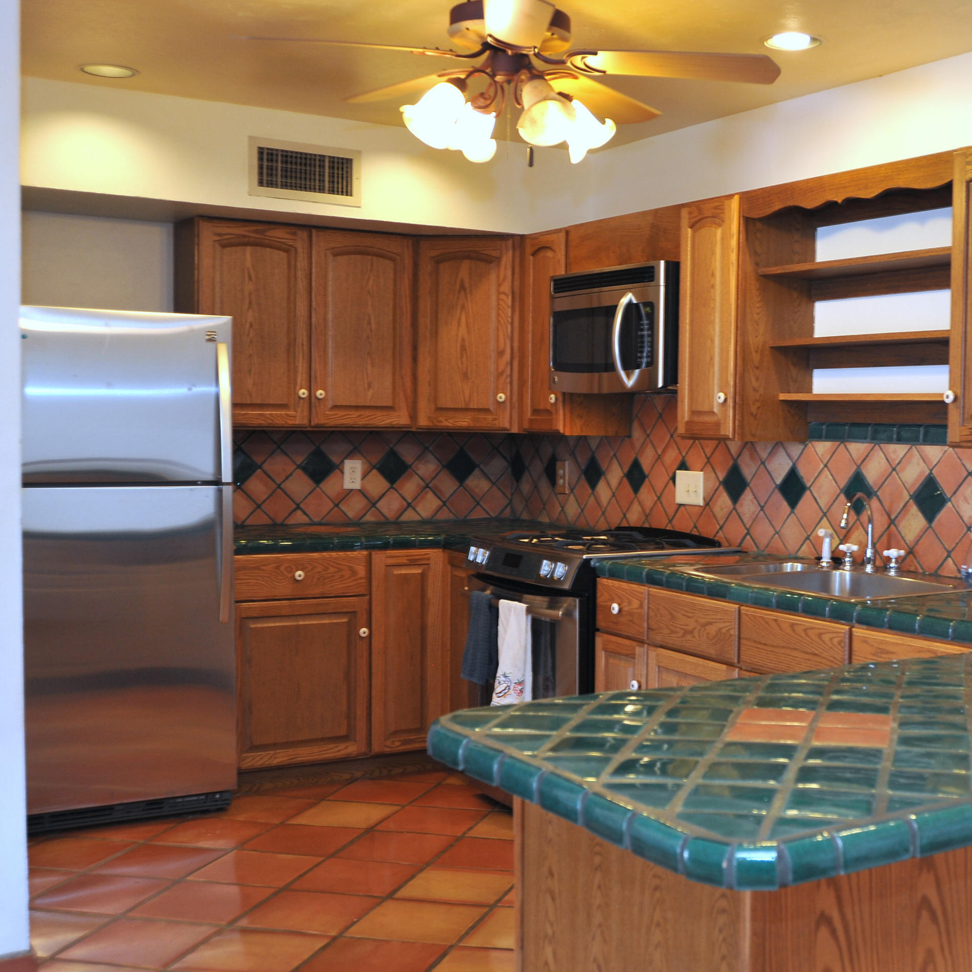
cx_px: 740
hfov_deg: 35.2
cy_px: 510
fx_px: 1493
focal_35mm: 47
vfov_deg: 36.1
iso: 640
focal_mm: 35
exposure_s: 1/30
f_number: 4.5
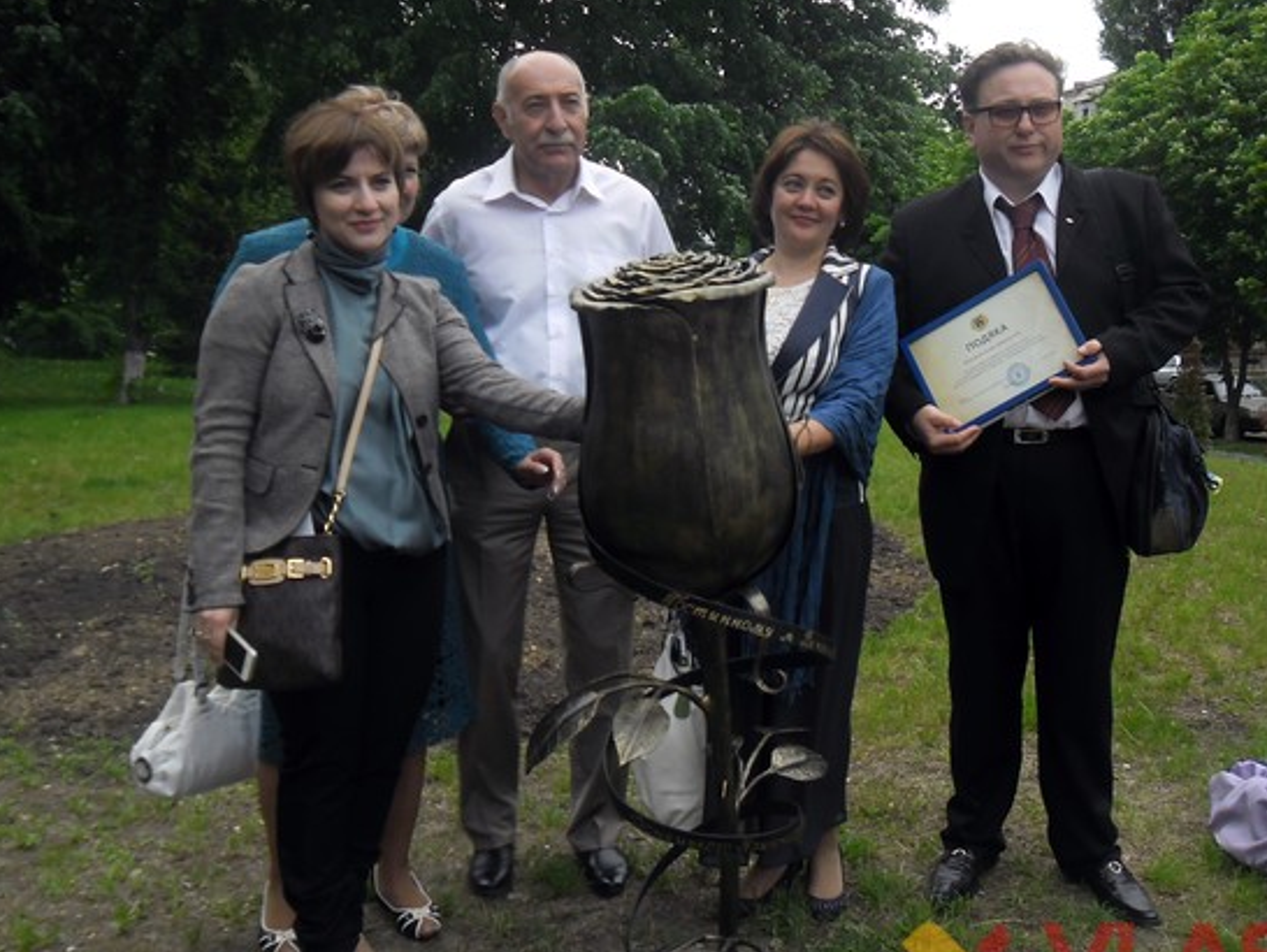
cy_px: 486
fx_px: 1501
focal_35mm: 41
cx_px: 687
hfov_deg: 45.7
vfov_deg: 35.2
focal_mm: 5.7
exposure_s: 1/107
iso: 80
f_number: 3.7
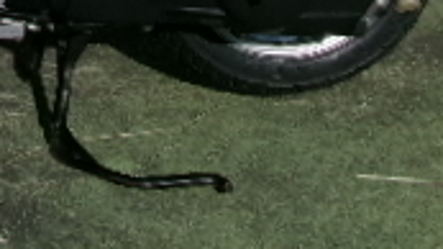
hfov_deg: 17.4
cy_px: -344
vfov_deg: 9.5
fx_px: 1326
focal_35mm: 113
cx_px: -189
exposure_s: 1/300
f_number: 10.8
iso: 100
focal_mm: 5.1
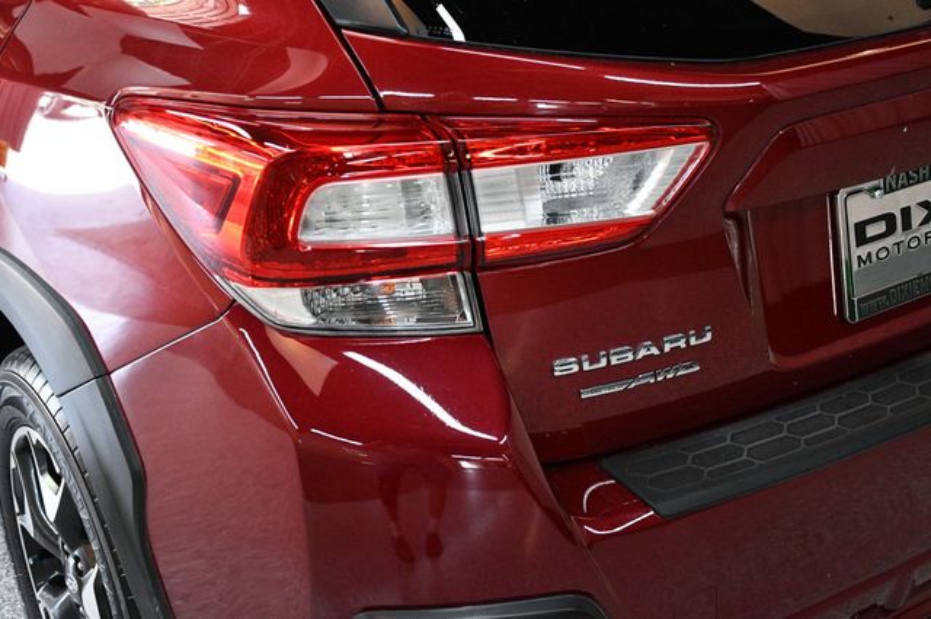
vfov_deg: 28.0
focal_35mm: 48
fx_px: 1241
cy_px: 310
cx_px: 466
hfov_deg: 41.1
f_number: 4
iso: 2200
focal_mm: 32
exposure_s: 1/125
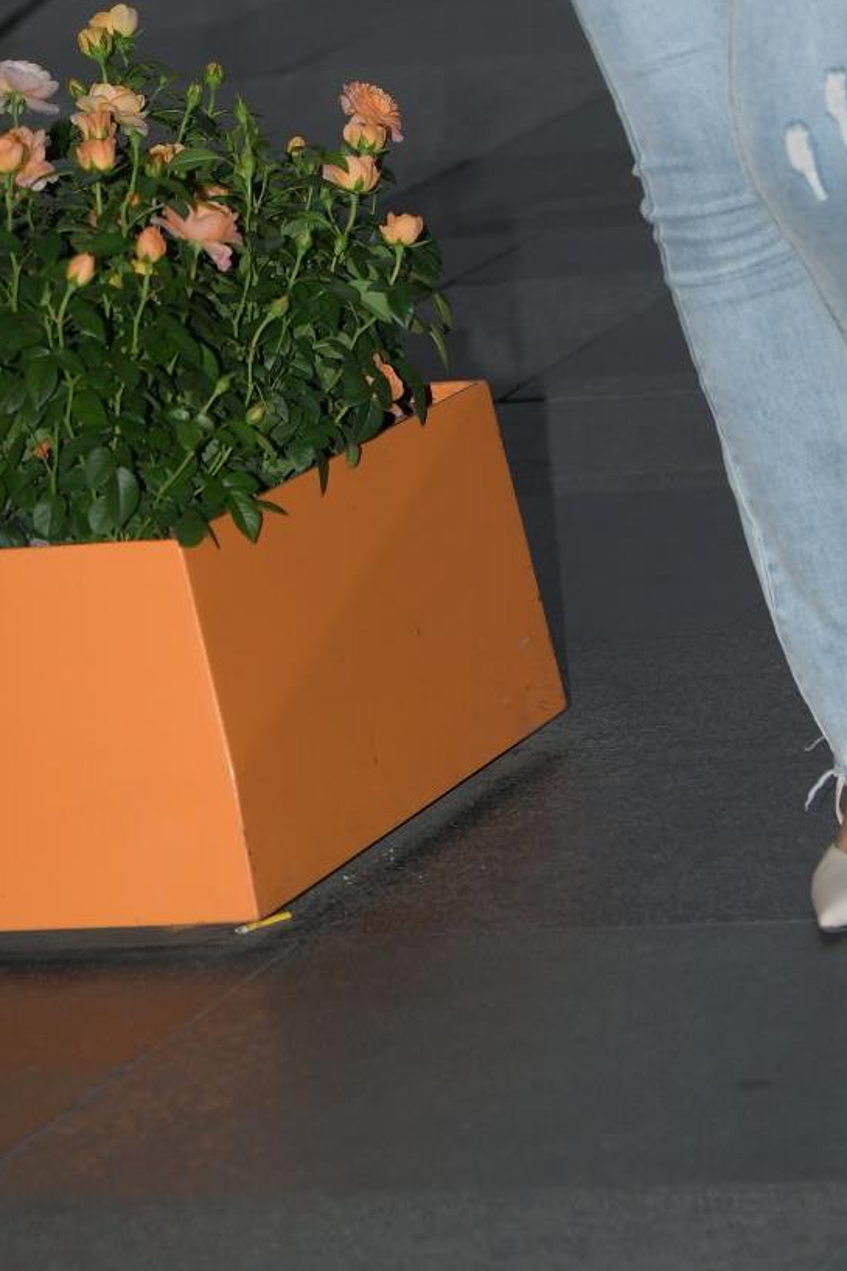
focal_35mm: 212
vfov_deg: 9.6
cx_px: 484
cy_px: -199
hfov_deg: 6.5
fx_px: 7484
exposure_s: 1/200
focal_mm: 70
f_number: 4
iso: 320
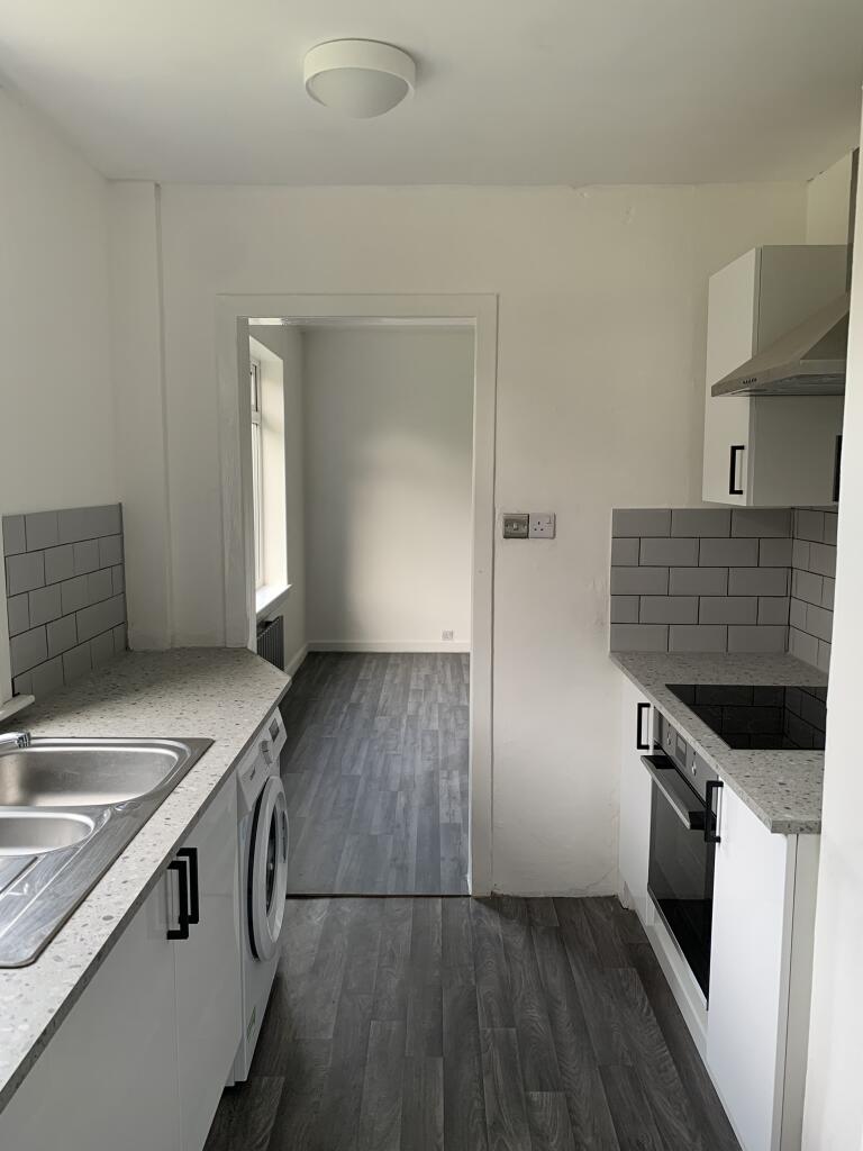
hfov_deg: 53.1
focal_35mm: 26
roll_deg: +0.8
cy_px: 576
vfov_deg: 67.3
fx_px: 864
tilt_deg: -5.7
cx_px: 432
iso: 100
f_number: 1.8
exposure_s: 1/60
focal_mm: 4.25
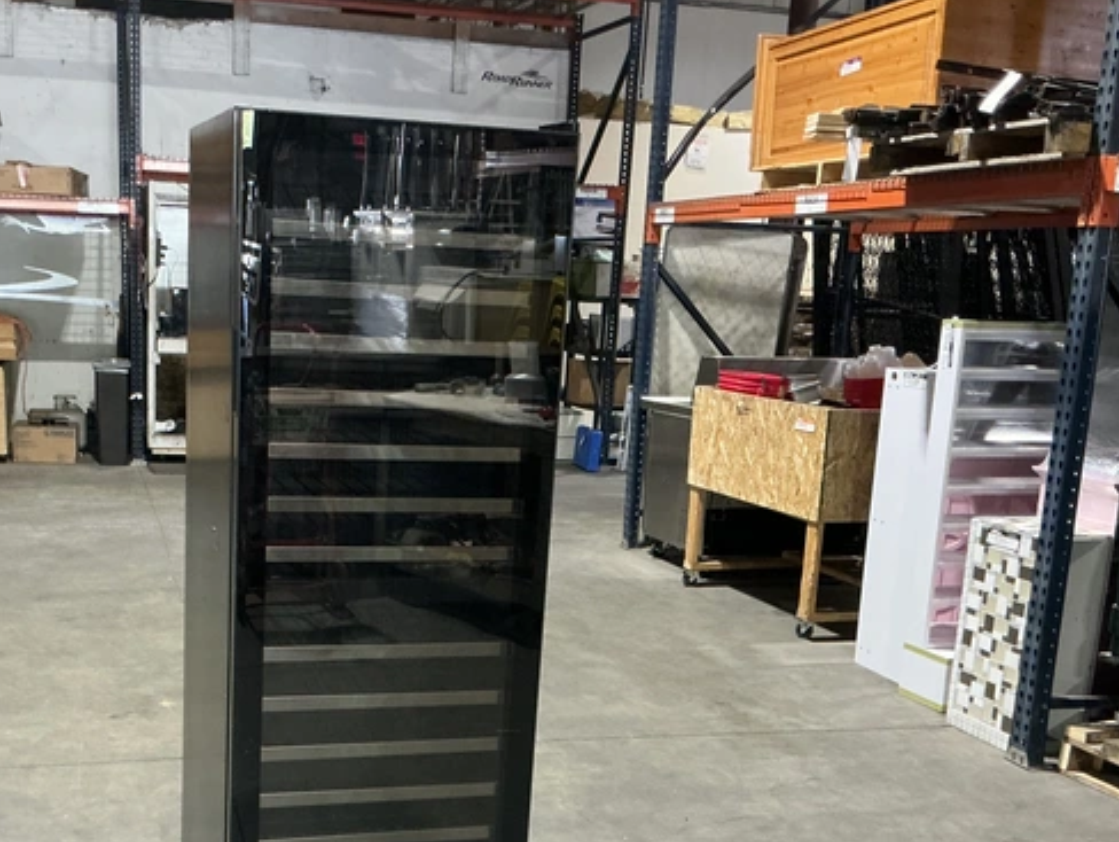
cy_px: 598
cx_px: 438
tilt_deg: -13.4
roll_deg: -2.9
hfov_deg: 43.6
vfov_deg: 33.2
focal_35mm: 43
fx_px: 1391
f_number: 1.8
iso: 320
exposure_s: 1/58
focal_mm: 3
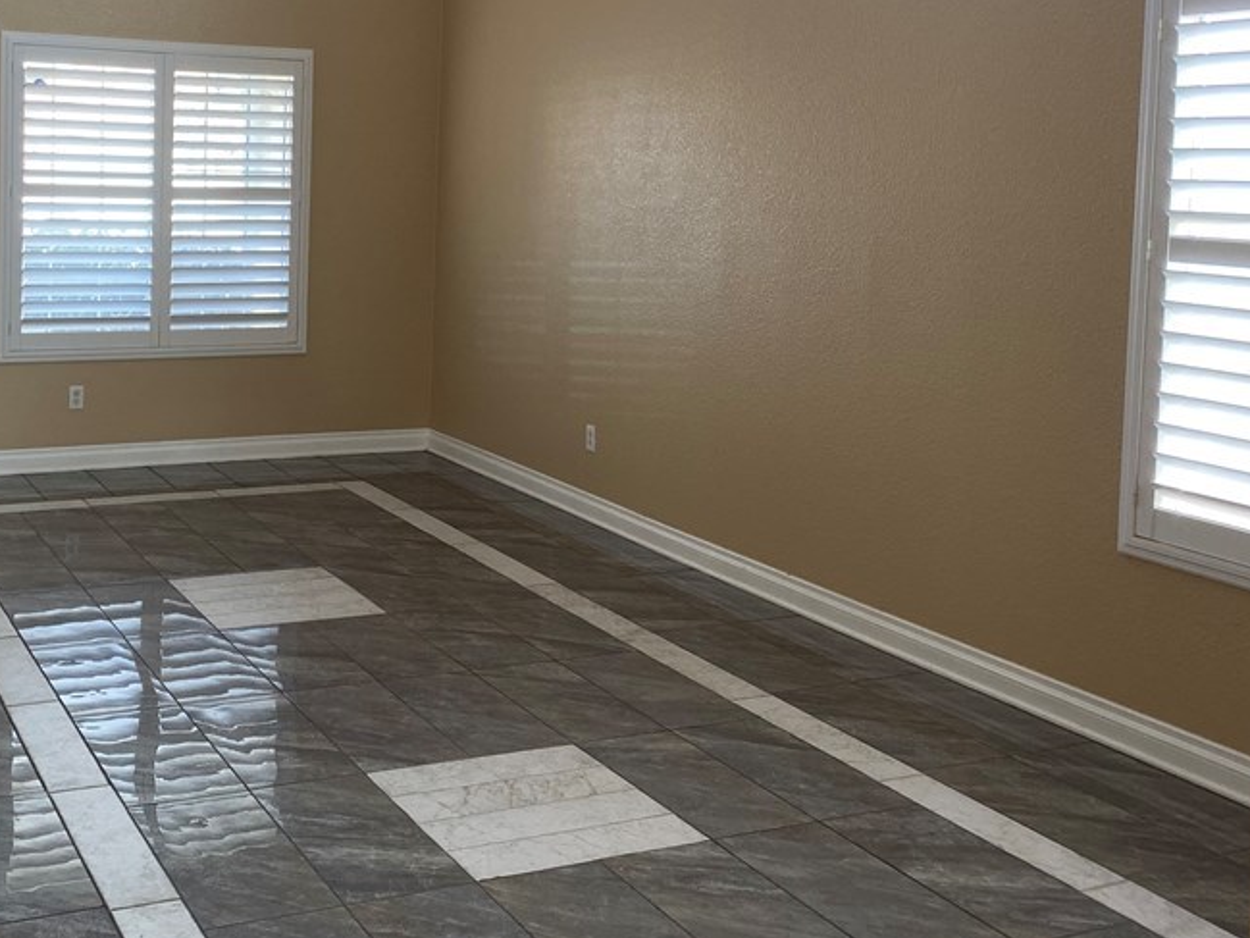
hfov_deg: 44.5
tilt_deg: -3.4
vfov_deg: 34.5
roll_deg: -1.5
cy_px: 258
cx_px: 343
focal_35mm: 41
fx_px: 1481
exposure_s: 1/121
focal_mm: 4.25
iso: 100
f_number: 1.8
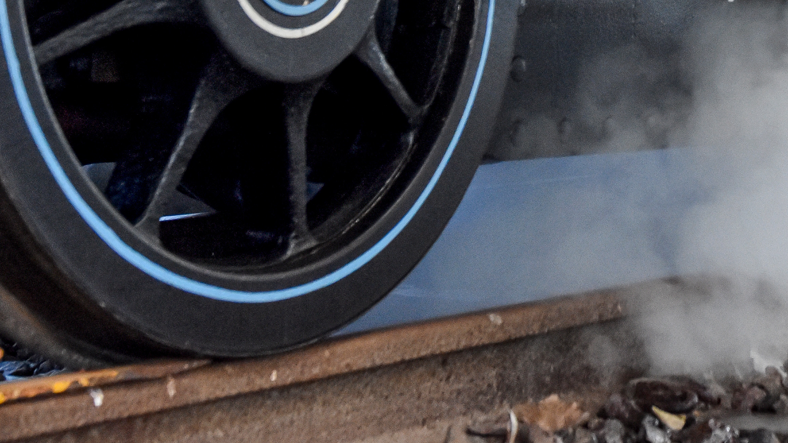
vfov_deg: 11.3
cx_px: 843
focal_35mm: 103
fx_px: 2152
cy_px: -200
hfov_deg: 19.9
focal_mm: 26
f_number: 2.8
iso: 1600
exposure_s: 1/320
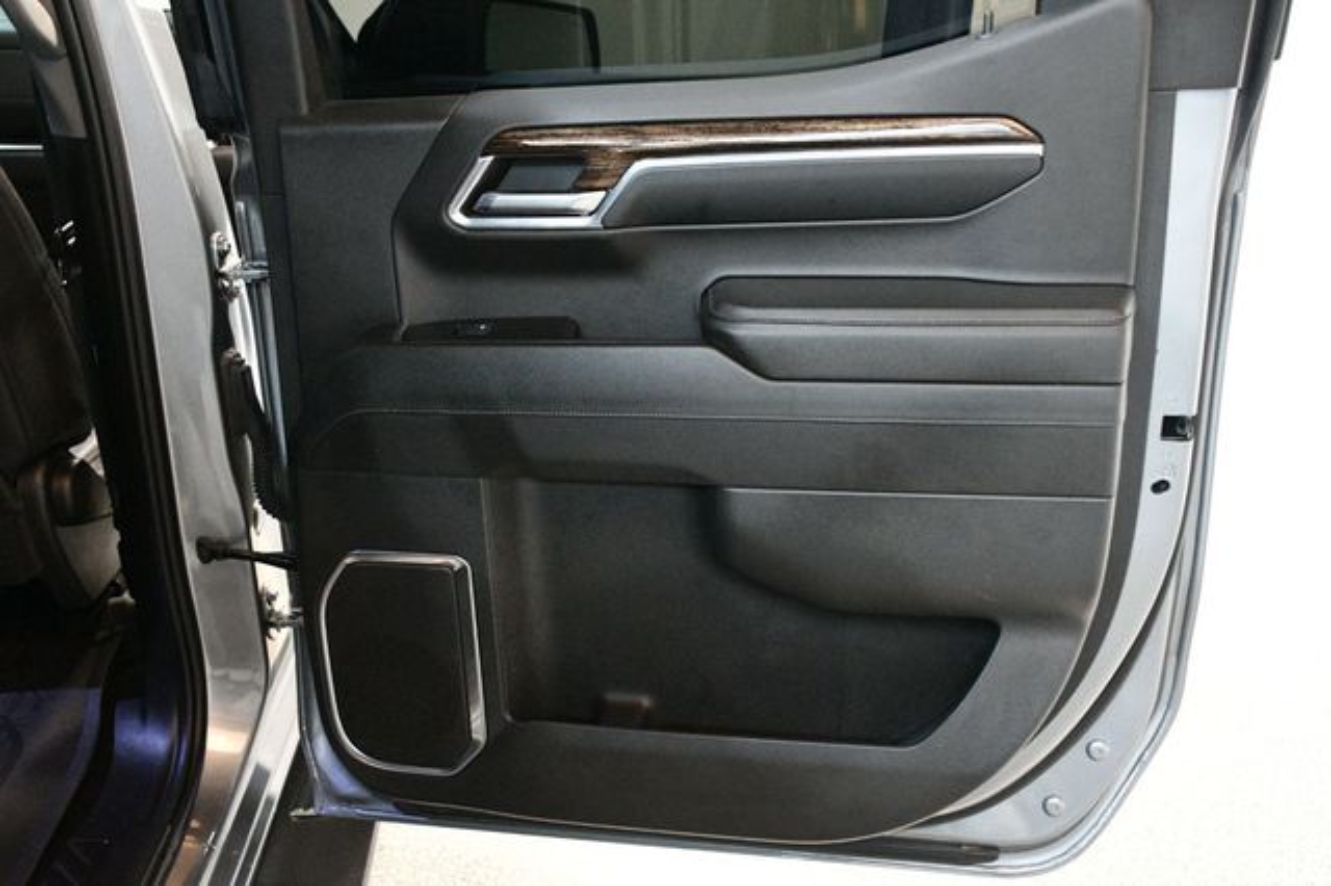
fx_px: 1256
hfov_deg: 55.8
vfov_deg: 38.8
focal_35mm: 34
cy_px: 443
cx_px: 666
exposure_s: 1/60
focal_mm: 23
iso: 6400
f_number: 3.8
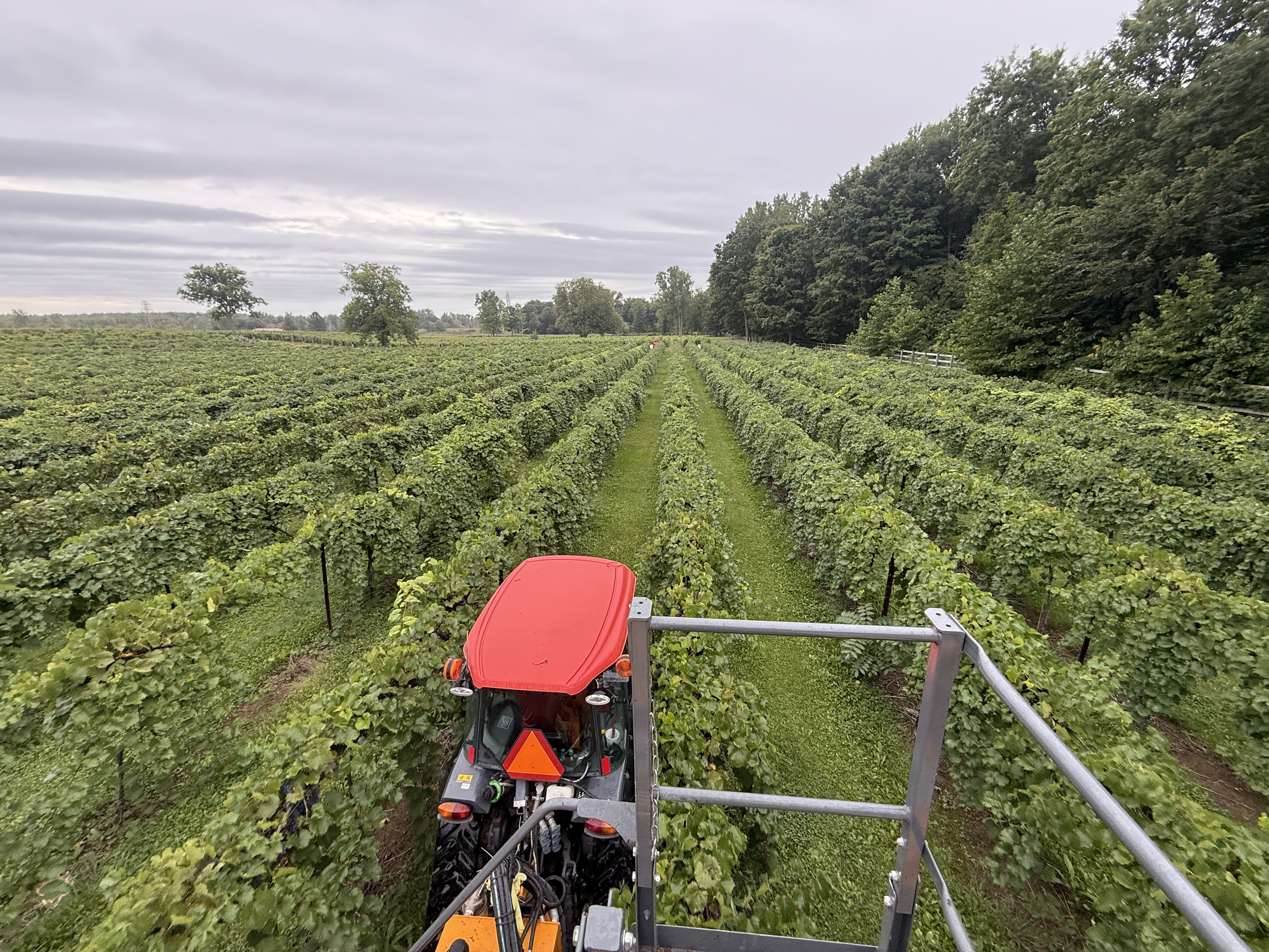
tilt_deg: -17.2
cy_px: 476
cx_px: 634
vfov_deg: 85.7
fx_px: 513
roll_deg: +0.9
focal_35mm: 14
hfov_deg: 102.1
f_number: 2.2
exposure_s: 1/128
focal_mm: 2.22
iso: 64
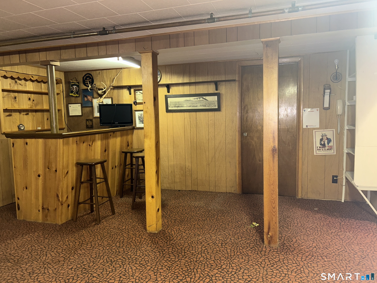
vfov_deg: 53.1
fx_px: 283
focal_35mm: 26
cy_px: 142
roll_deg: +1.6
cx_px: 188
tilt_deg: -5.3
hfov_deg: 67.3
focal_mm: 5.7
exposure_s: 1/13
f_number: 1.5
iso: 64
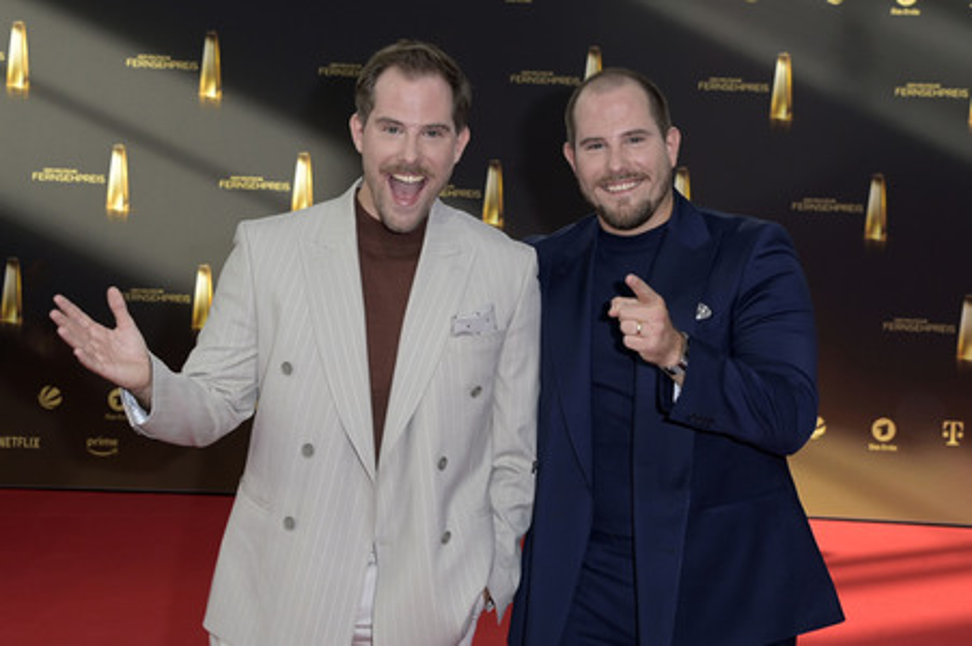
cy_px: 323
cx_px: 486
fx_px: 1403
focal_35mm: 52
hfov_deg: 38.2
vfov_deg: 26.0
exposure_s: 1/250
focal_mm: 52
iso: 800
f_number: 6.3
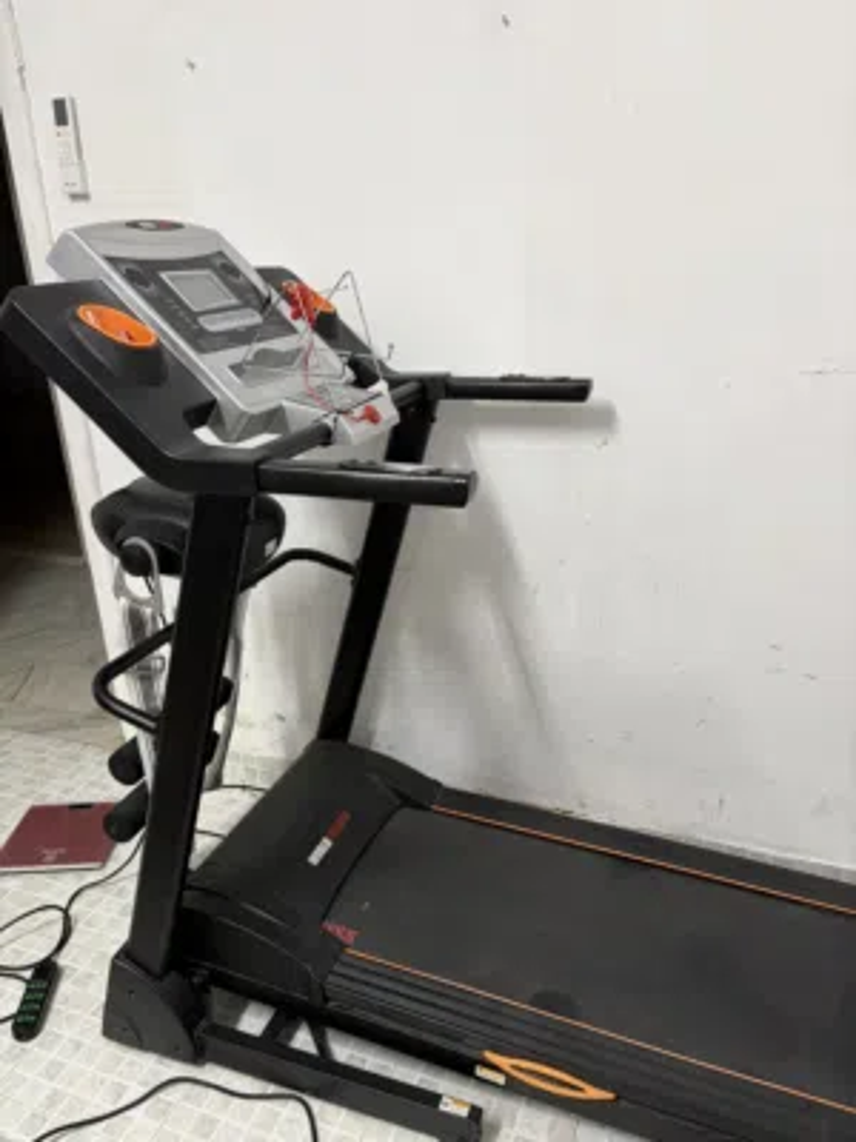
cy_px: 571
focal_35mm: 26
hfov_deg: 53.1
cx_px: 428
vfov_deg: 67.3
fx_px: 857
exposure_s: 1/50
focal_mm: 5.96
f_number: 1.6
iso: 160
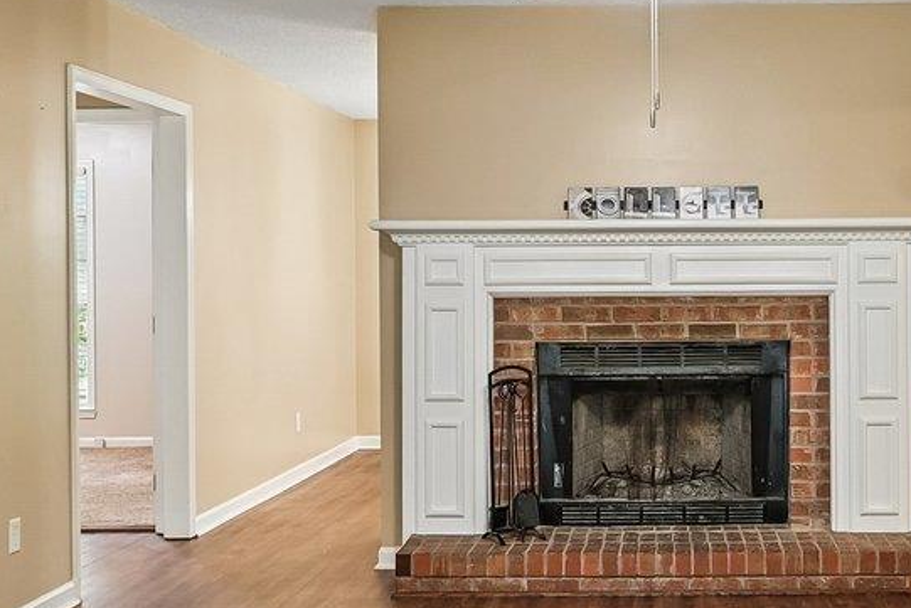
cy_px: 264
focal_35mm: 53
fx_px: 1341
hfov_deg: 36.8
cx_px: 658
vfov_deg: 25.5
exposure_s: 1/5
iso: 400
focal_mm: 14
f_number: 8
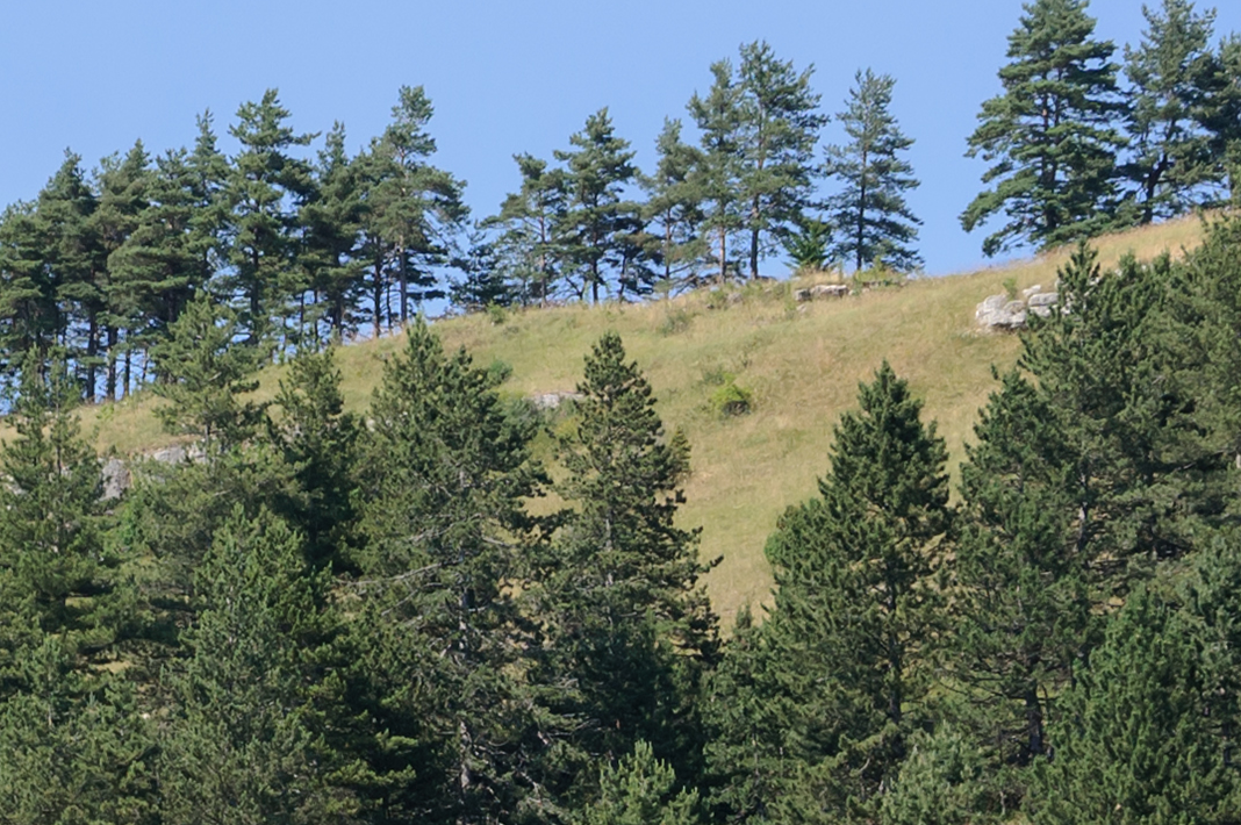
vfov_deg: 4.8
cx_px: -620
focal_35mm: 282
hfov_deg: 7.2
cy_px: 1333
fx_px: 9712
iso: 200
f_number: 10
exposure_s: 1/320
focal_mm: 48
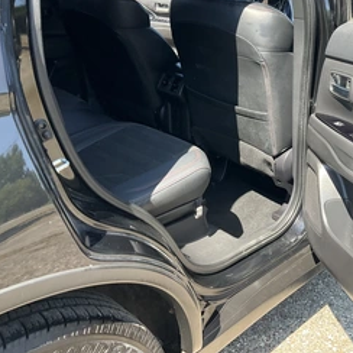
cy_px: 148
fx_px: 485
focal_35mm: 42
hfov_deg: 38.5
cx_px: 285
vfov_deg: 39.9
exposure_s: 1/172
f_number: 1.8
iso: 25
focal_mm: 3
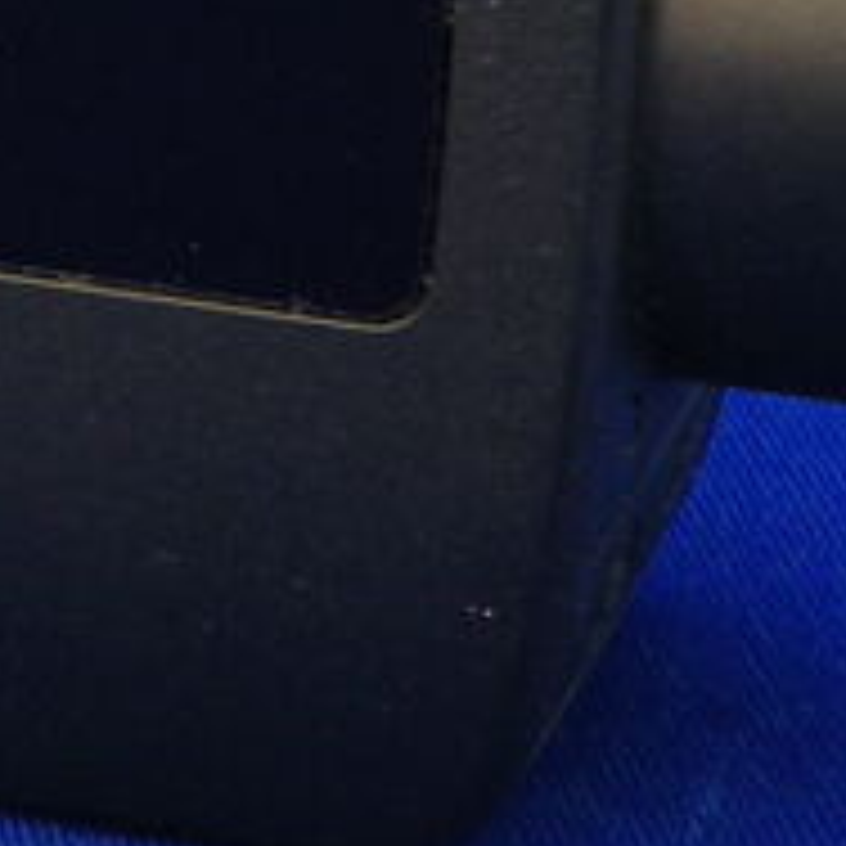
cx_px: -770
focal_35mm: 220
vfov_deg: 7.9
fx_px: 6083
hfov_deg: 7.7
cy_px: -216
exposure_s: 1/4
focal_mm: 6.9
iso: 64
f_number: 3
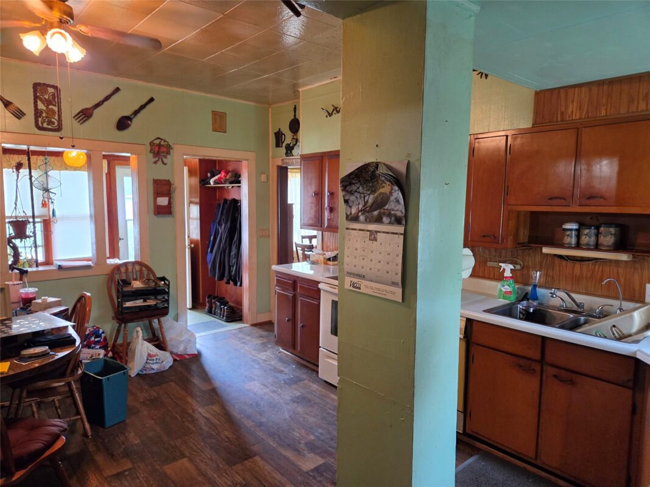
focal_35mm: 23
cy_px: 244
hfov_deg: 73.9
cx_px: 325
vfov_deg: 58.9
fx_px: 432
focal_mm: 5.4
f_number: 1.8
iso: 400
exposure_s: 1/120
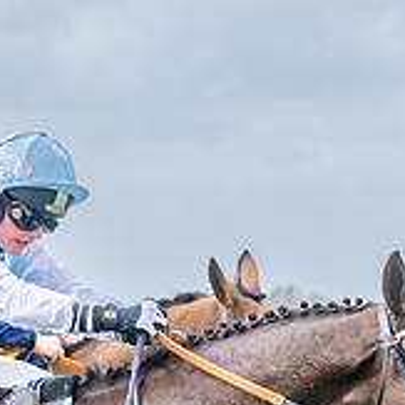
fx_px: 4911
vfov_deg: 4.7
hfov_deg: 4.7
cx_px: -6
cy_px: 417
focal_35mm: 371
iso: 400
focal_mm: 70
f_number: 4
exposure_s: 1/1600
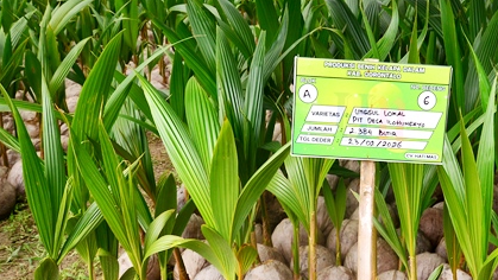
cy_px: 116
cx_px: 429
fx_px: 845
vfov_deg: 18.8
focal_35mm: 64
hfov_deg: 31.6
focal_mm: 32
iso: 400
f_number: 13
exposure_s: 1/125
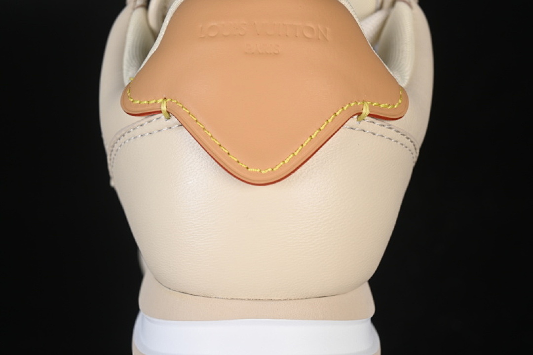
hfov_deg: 27.0
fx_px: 1110
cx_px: 266
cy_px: 178
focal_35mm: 75
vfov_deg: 18.2
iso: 160
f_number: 7.1
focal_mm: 50
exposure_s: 1/80
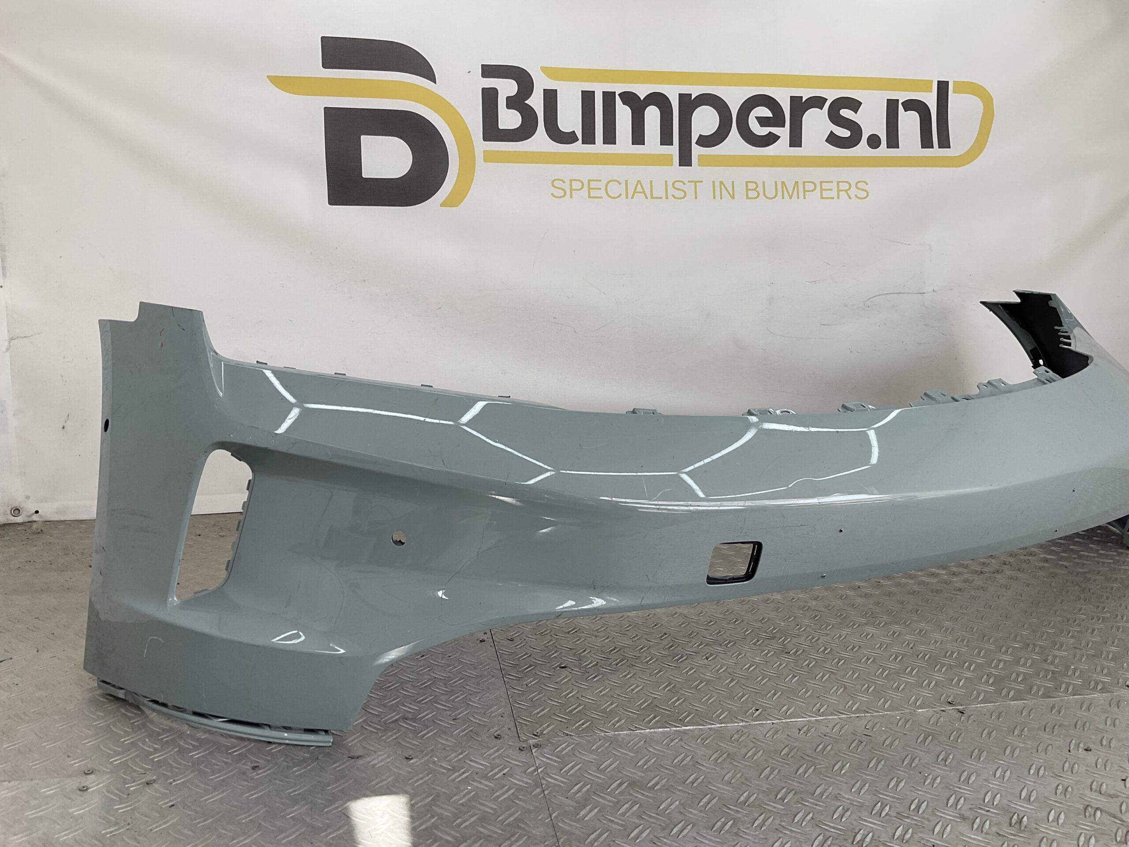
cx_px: 564
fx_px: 946
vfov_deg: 48.2
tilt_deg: -9.7
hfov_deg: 61.7
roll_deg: -0.2
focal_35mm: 29
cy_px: 424
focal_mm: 3
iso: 16
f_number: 1.8
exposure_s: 1/266
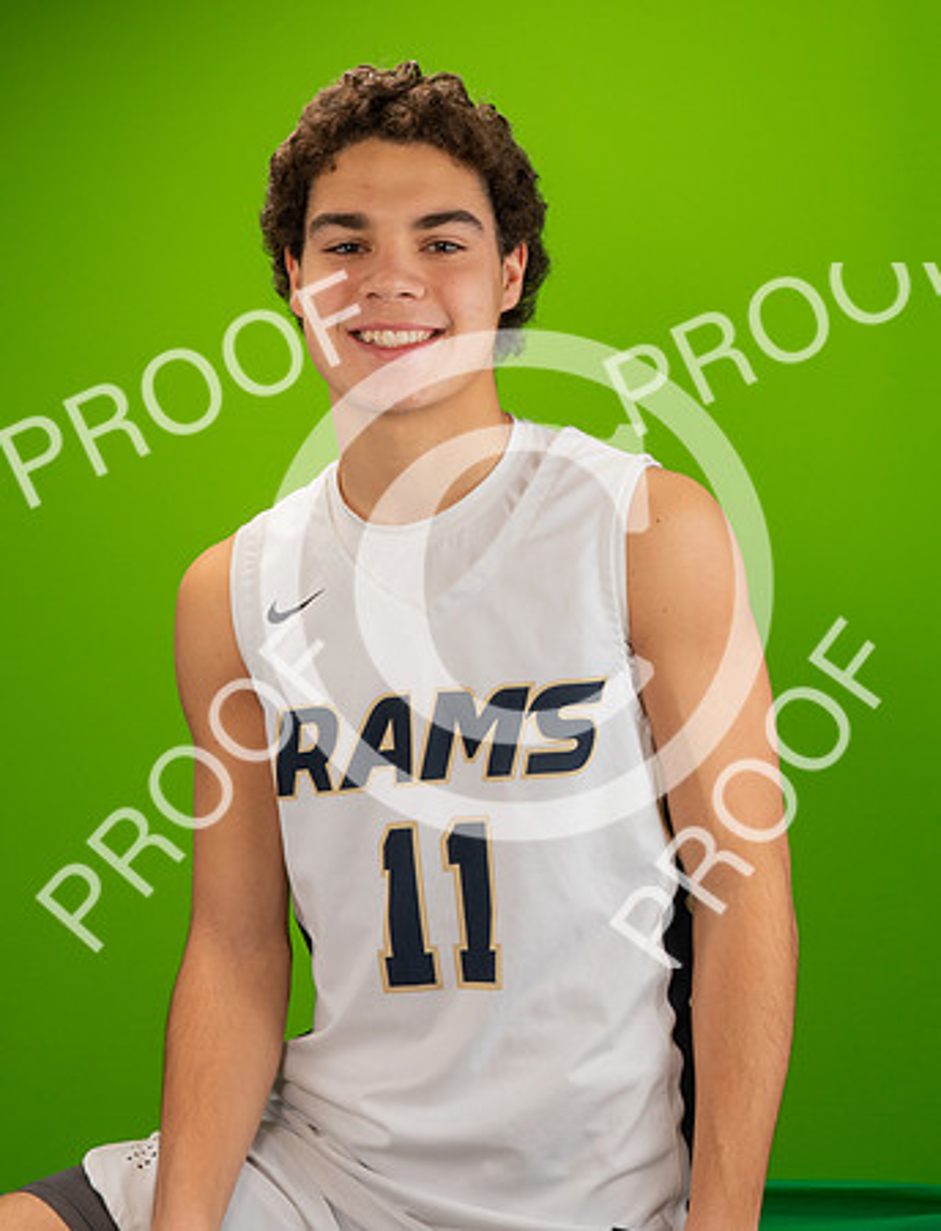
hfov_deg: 21.5
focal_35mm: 69
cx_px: 571
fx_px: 2470
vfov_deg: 27.9
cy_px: 527
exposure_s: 1/60
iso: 800
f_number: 20
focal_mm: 42
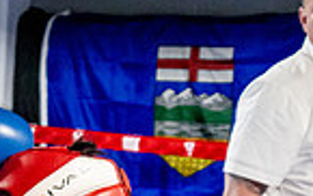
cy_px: 387
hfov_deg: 9.6
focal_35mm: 212
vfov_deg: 6.1
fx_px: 1811
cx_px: -145
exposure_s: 1/800
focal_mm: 35
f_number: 2.8
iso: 5000
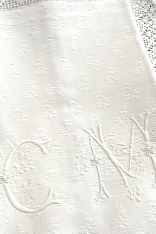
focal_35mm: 39
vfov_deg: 49.1
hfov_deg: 34.2
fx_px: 254
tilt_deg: -63.8
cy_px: 145
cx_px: 77
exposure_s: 1/114
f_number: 1.6
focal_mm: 4.2
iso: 125
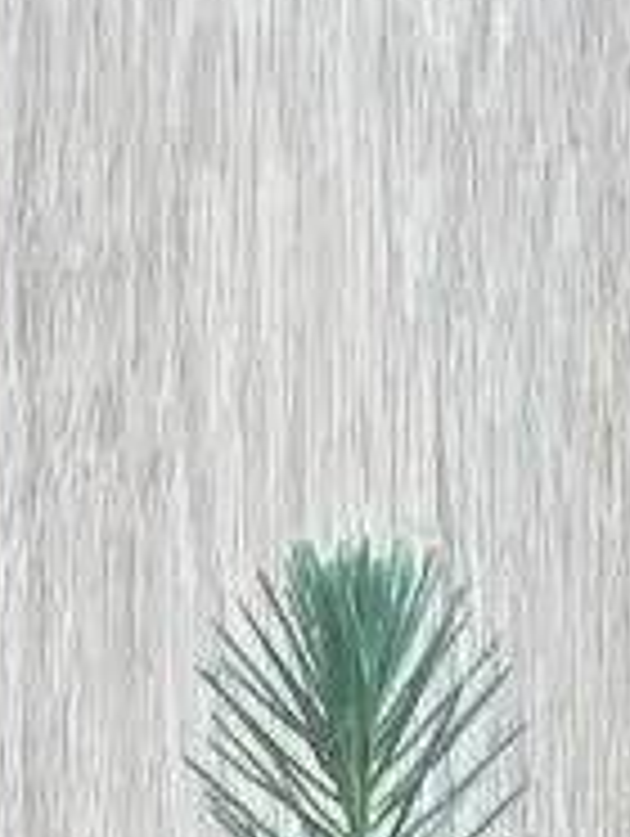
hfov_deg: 7.4
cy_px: 2844
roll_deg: -1.5
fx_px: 4866
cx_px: 68
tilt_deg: -10.3
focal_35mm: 201
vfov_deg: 7.9
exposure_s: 1/187
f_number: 1.6
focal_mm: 4.2
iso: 32
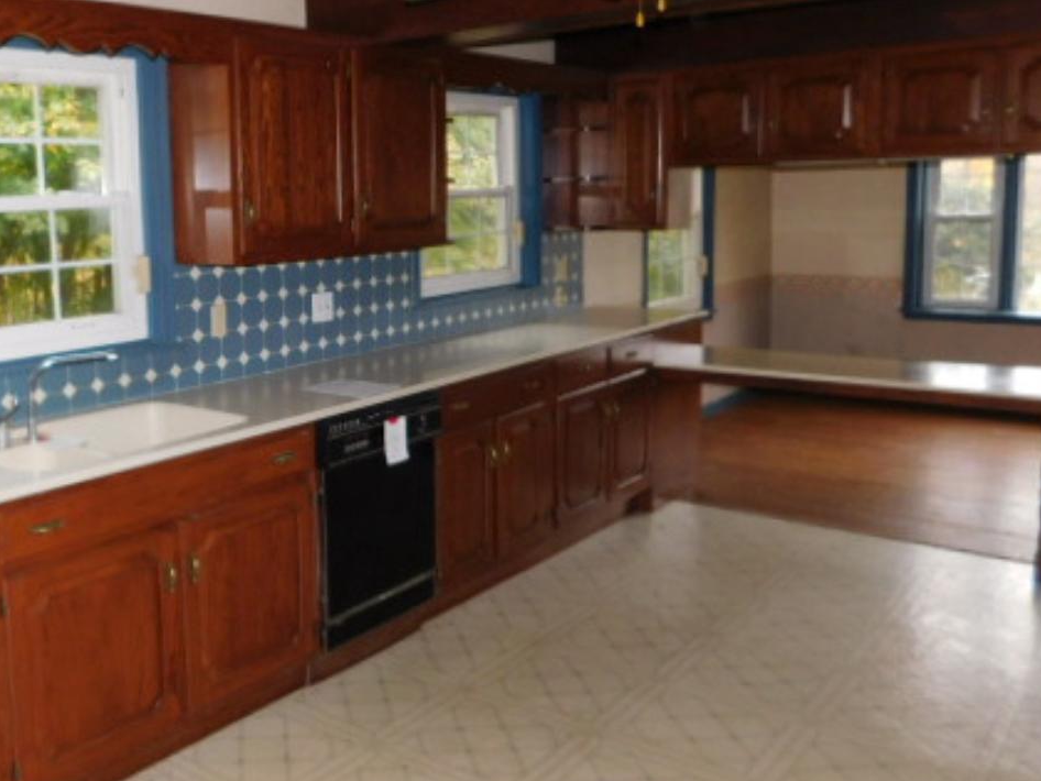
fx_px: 1053
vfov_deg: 40.6
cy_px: 329
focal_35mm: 35
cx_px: 297
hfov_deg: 51.0
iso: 200
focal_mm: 4
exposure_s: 1/30
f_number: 3
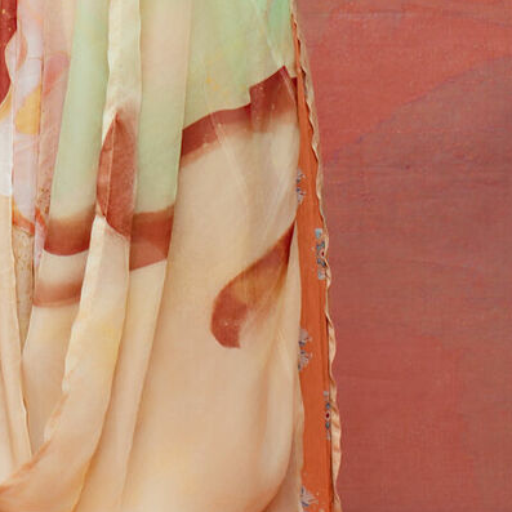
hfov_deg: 10.6
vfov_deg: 10.1
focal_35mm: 165
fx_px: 2761
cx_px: 88
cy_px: -358
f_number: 2.8
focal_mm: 50
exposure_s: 1/160
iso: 100
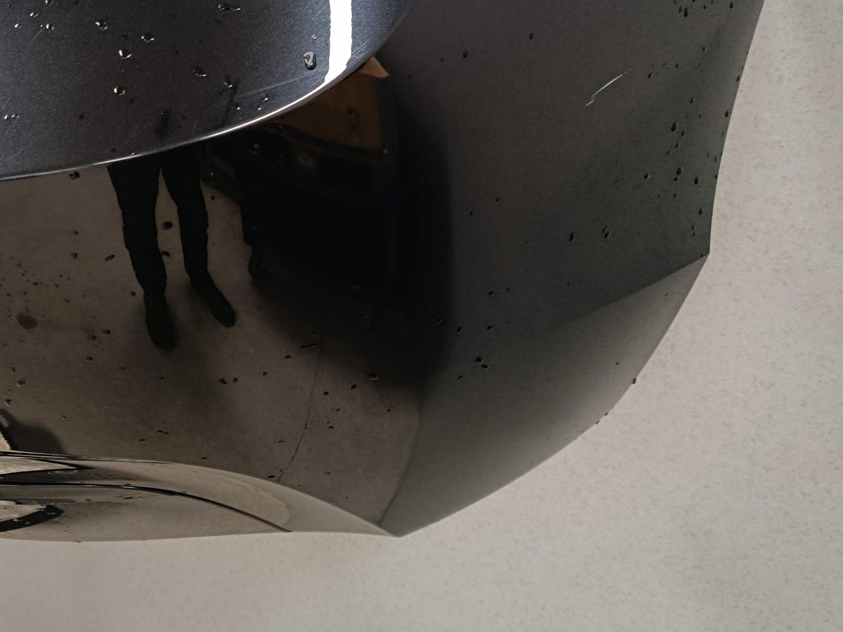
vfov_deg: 39.0
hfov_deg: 50.4
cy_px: 191
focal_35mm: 36
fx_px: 877
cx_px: 276
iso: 1546
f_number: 1.7
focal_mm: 5.24
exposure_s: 1/25
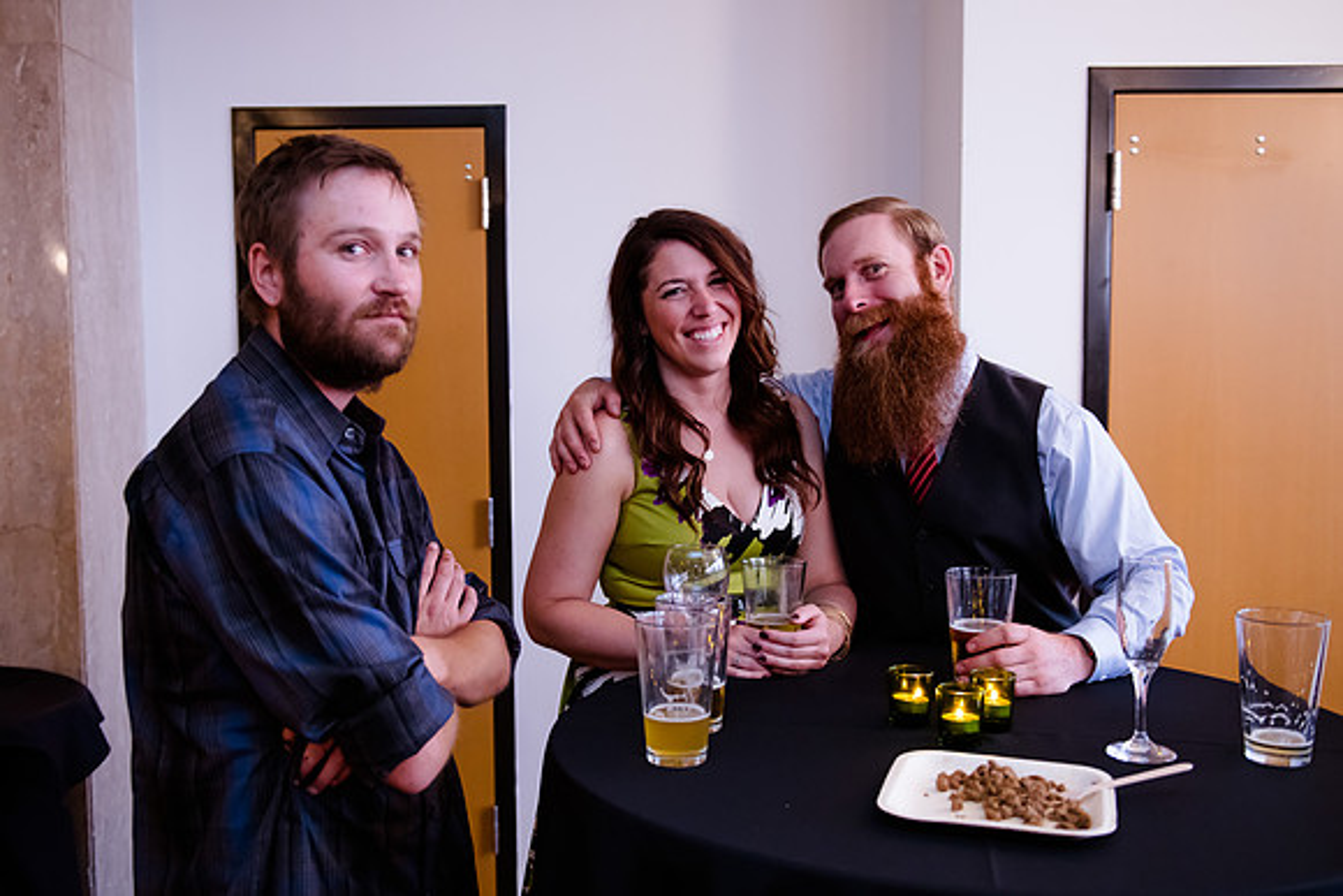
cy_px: 448
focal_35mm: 35
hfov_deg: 53.7
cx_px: 619
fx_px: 1324
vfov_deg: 37.4
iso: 3200
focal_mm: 32
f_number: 3.2
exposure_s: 1/100
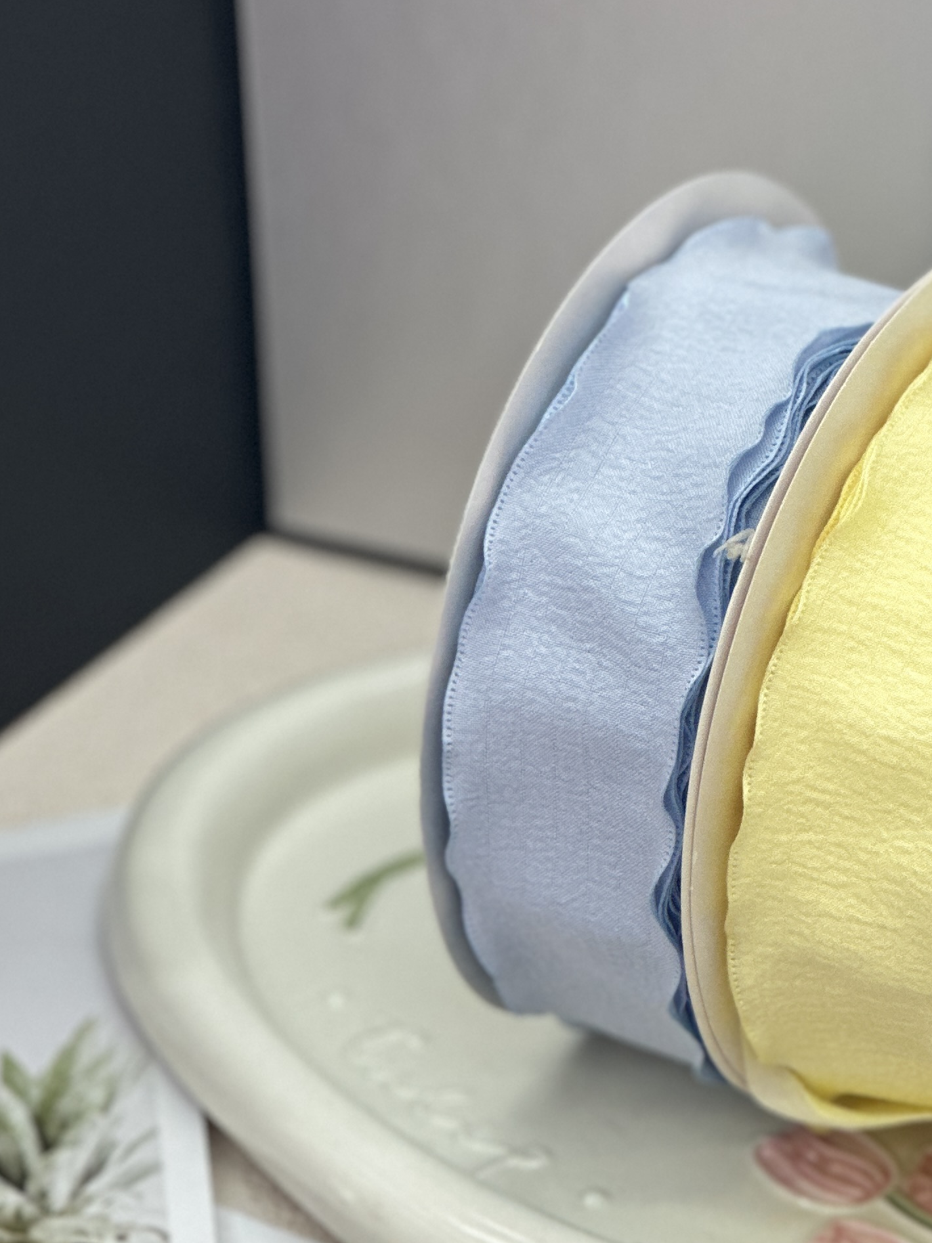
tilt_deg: -35.5
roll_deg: -0.2
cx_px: 918
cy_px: 792
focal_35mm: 164
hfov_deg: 9.0
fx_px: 5887
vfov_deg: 12.0
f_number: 2.8
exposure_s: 1/121
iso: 125
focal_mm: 9
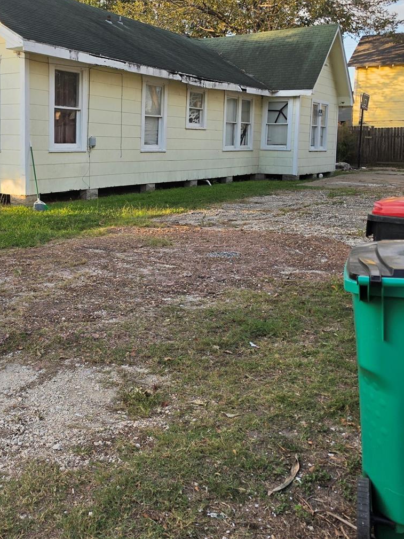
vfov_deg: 51.7
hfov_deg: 39.7
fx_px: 545
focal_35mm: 35
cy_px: 185
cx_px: 107
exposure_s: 1/1869
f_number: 1.4
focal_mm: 6.5
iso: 64
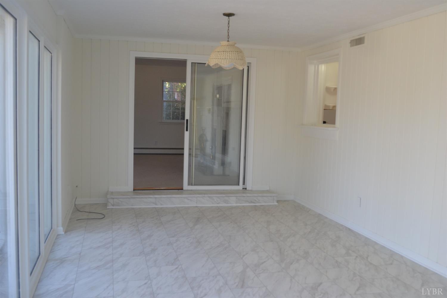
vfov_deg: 36.9
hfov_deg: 53.1
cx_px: 224
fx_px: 447
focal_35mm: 36
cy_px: 149
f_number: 5.6
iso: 360
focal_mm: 24
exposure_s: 1/60
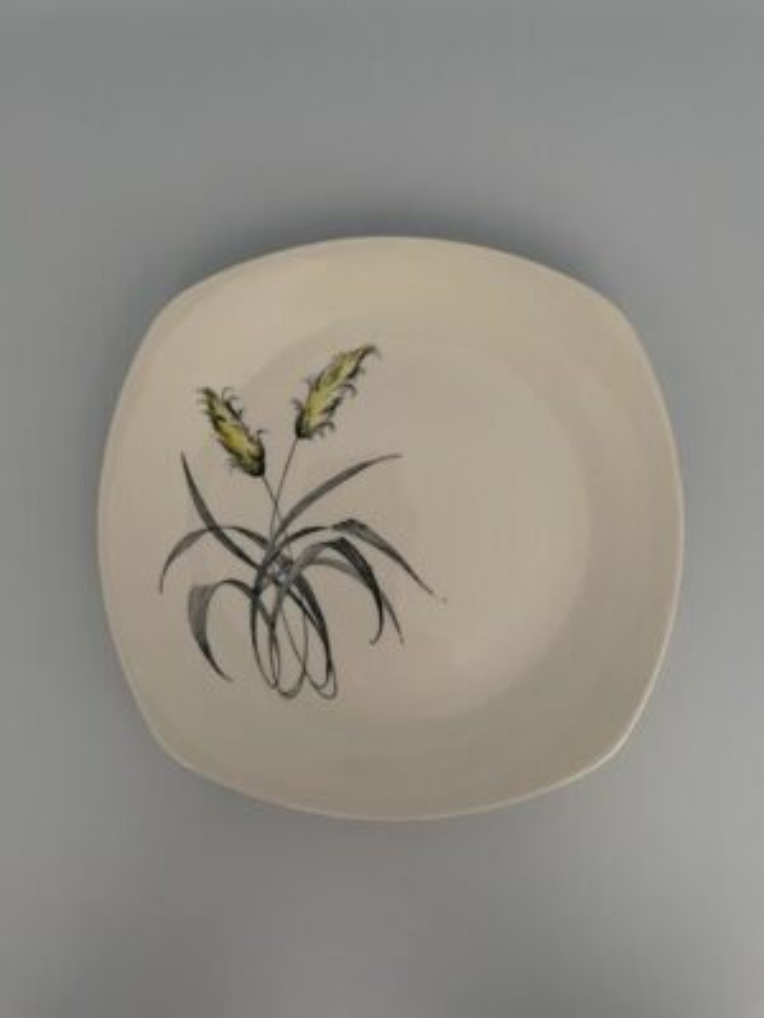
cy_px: 509
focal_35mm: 26
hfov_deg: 53.1
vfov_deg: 67.3
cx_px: 382
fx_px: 765
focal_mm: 4.2
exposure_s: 1/40
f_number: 1.6
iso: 500
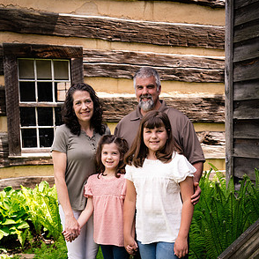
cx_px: 130
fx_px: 584
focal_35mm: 69
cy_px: 189
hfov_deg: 25.0
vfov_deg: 24.8
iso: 100
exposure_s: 1/250
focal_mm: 53
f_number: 5.6
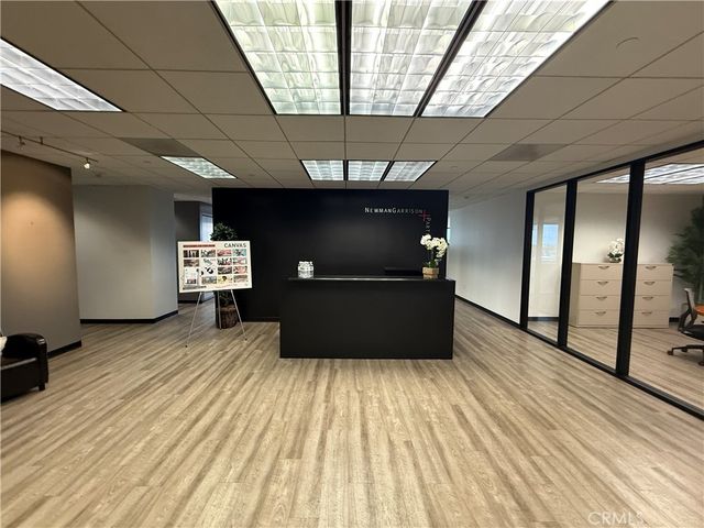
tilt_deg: -2.5
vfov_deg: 85.7
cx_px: 352
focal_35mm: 14
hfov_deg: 102.1
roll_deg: -1.1
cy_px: 264
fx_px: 285
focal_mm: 2.22
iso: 400
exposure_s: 1/60
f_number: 2.2
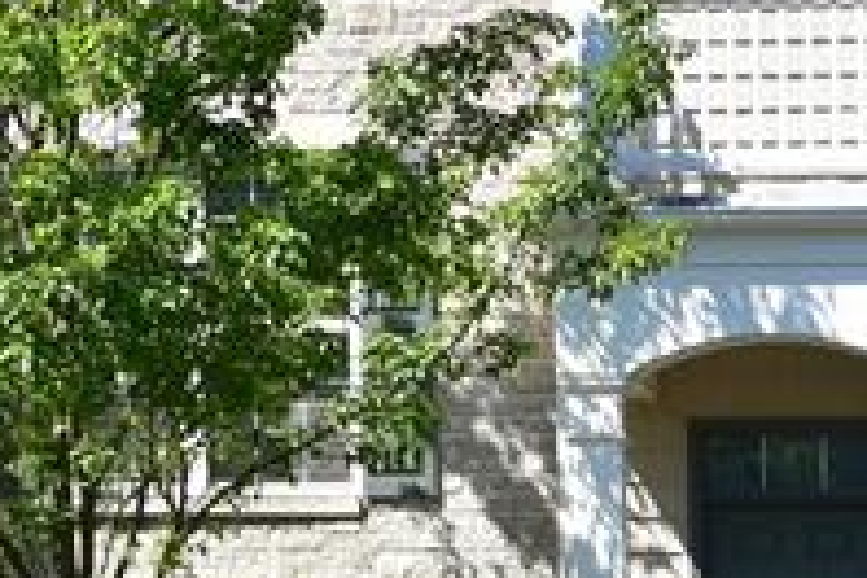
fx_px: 3853
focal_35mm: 160
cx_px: 241
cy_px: 243
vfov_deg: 8.6
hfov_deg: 12.8
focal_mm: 31
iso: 100
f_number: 8
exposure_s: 1/200
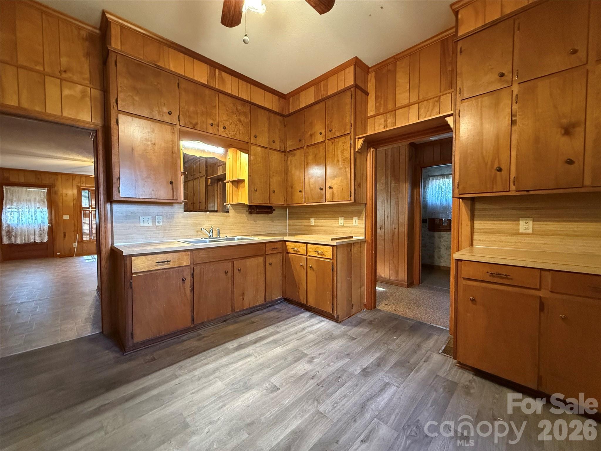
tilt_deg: -1.6
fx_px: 243
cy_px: 226
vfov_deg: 85.7
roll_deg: +0.0
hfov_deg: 102.1
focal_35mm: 14
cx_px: 300
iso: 1000
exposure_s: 1/60
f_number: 2.2
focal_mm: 2.22
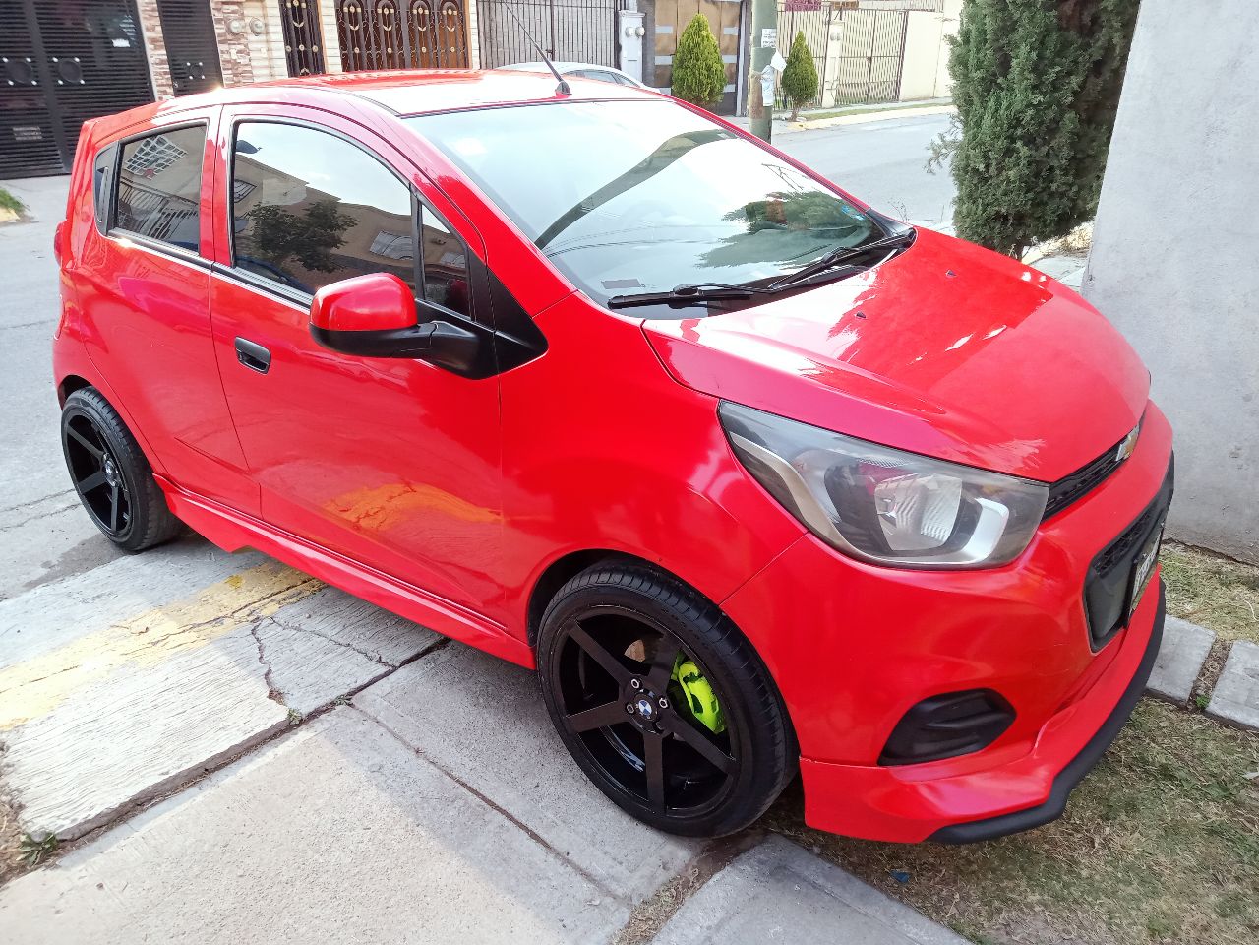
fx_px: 1018
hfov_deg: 63.4
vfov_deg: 49.7
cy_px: 472
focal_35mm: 28
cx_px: 630
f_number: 2.2
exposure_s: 1/134
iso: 113
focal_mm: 3.37
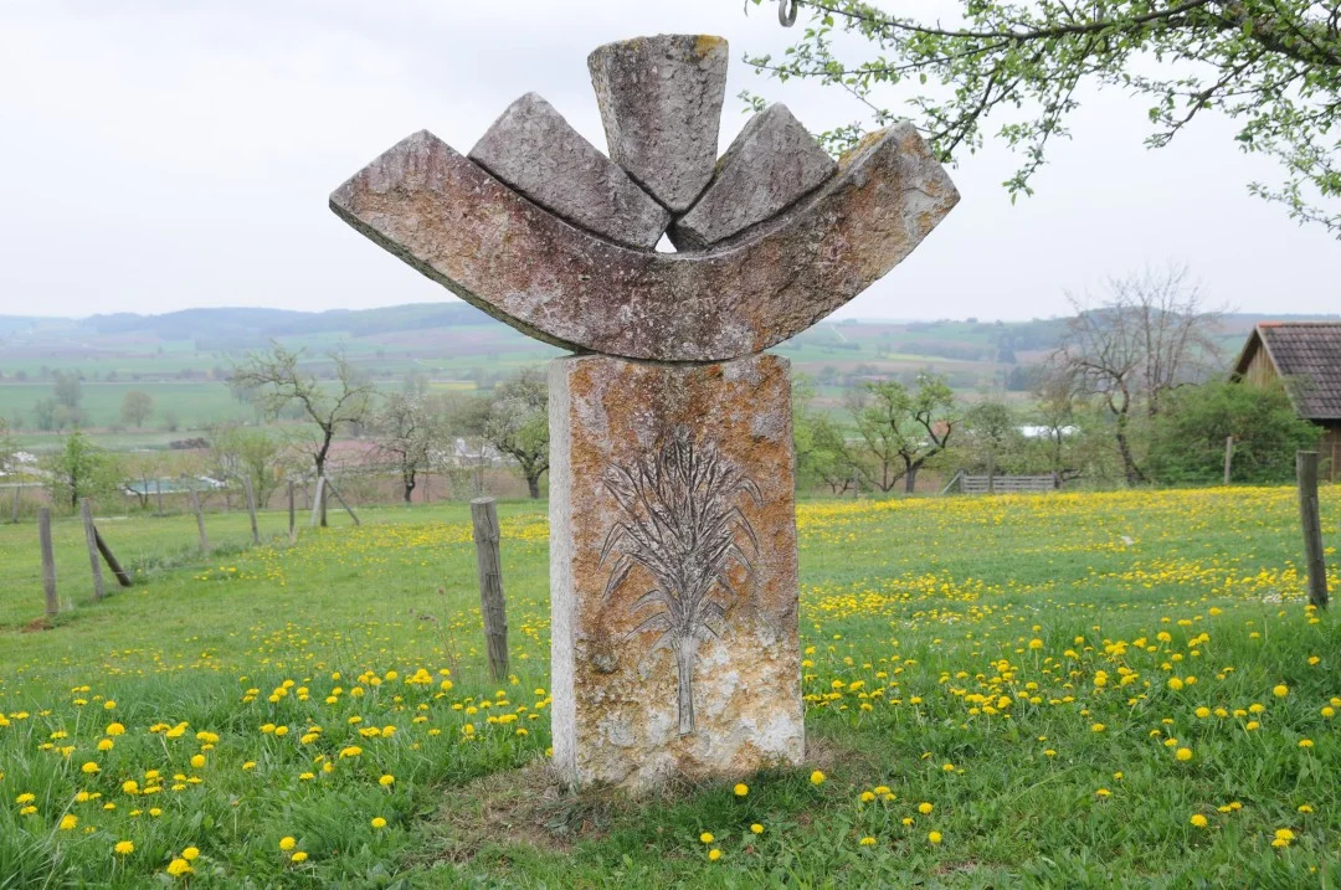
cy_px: 445
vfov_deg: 36.8
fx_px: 1339
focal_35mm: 36
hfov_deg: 53.2
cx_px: 670
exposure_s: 1/160
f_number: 6.3
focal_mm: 24
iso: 200
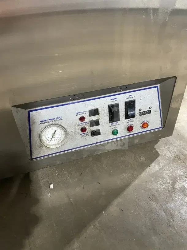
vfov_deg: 67.3
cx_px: 94
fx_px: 187
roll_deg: +2.4
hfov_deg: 53.1
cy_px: 125
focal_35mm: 26
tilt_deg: -37.7
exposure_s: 1/37
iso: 640
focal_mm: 4.25
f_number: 1.8
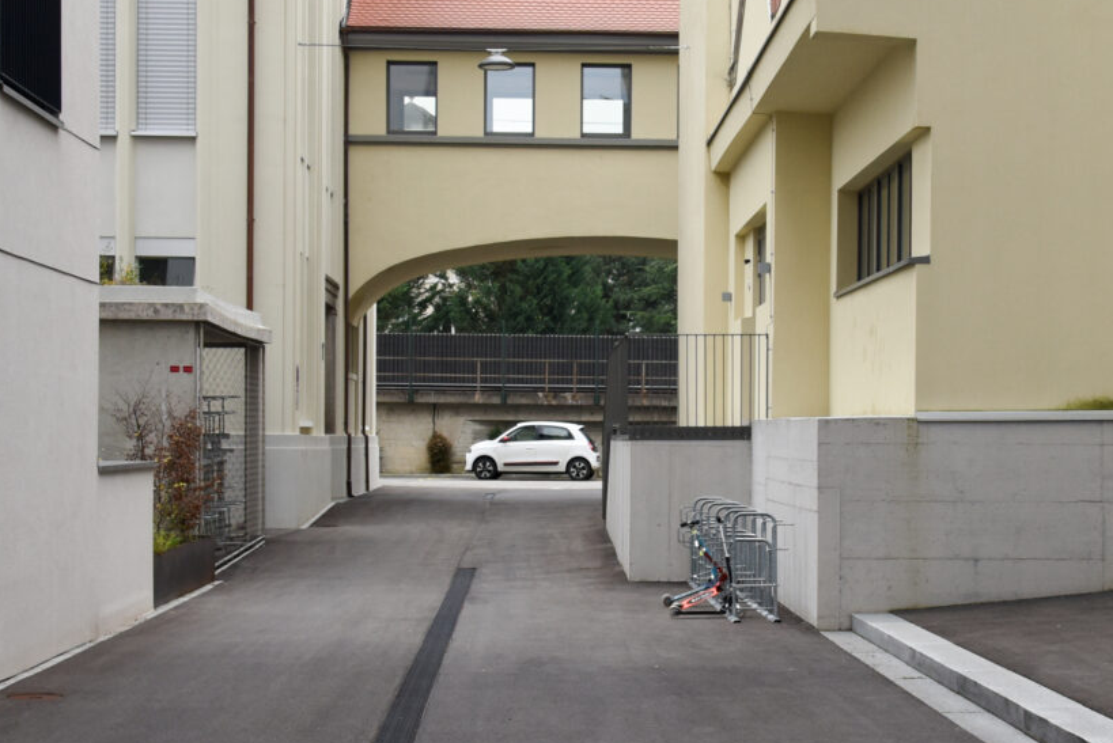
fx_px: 2320
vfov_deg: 18.2
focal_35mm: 75
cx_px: 613
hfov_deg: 27.0
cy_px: 467
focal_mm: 24
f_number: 6.3
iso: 400
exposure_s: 1/160
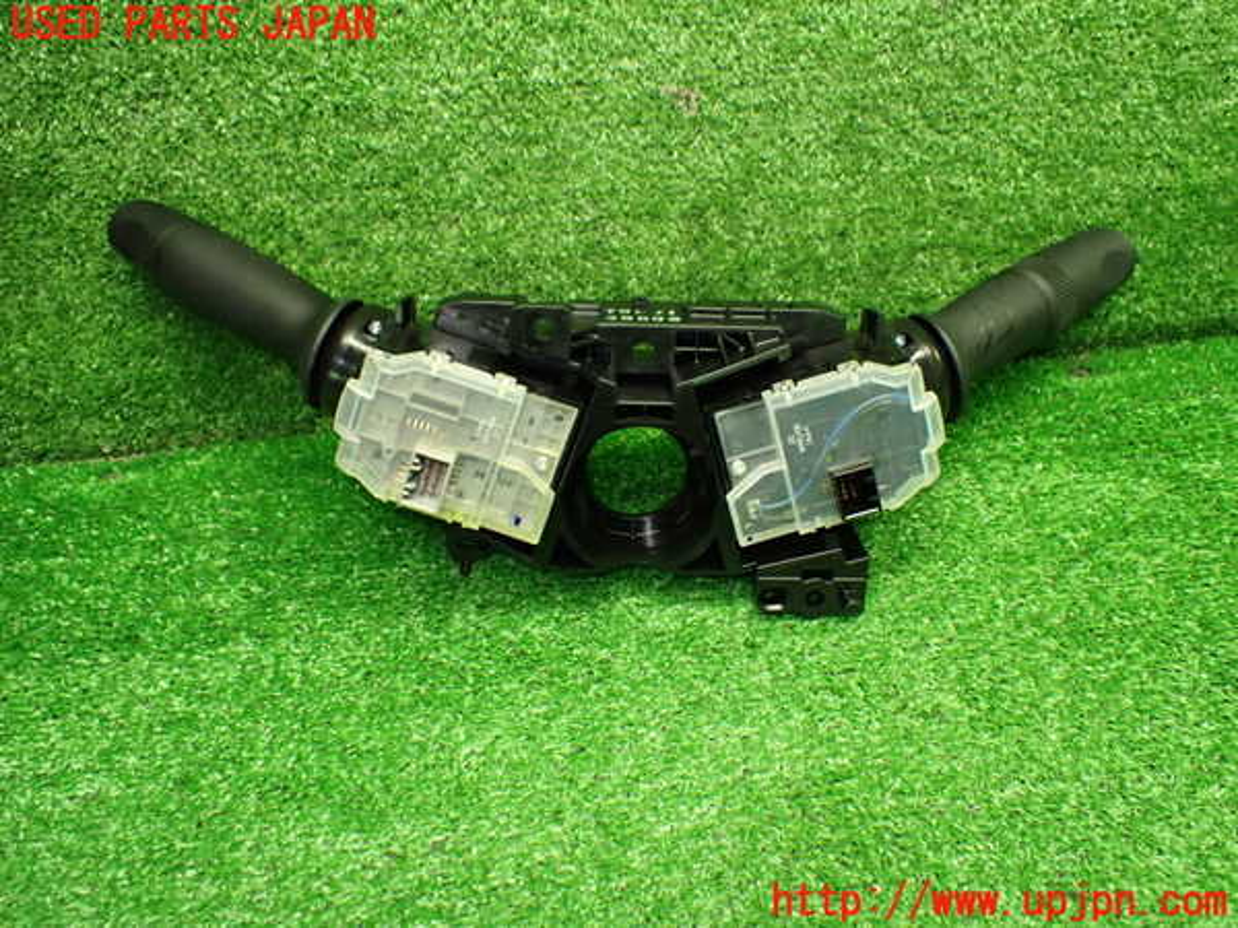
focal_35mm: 30
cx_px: 619
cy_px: 464
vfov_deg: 46.8
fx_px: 1073
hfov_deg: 60.0
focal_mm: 5.4
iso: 800
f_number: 2.3
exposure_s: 1/80
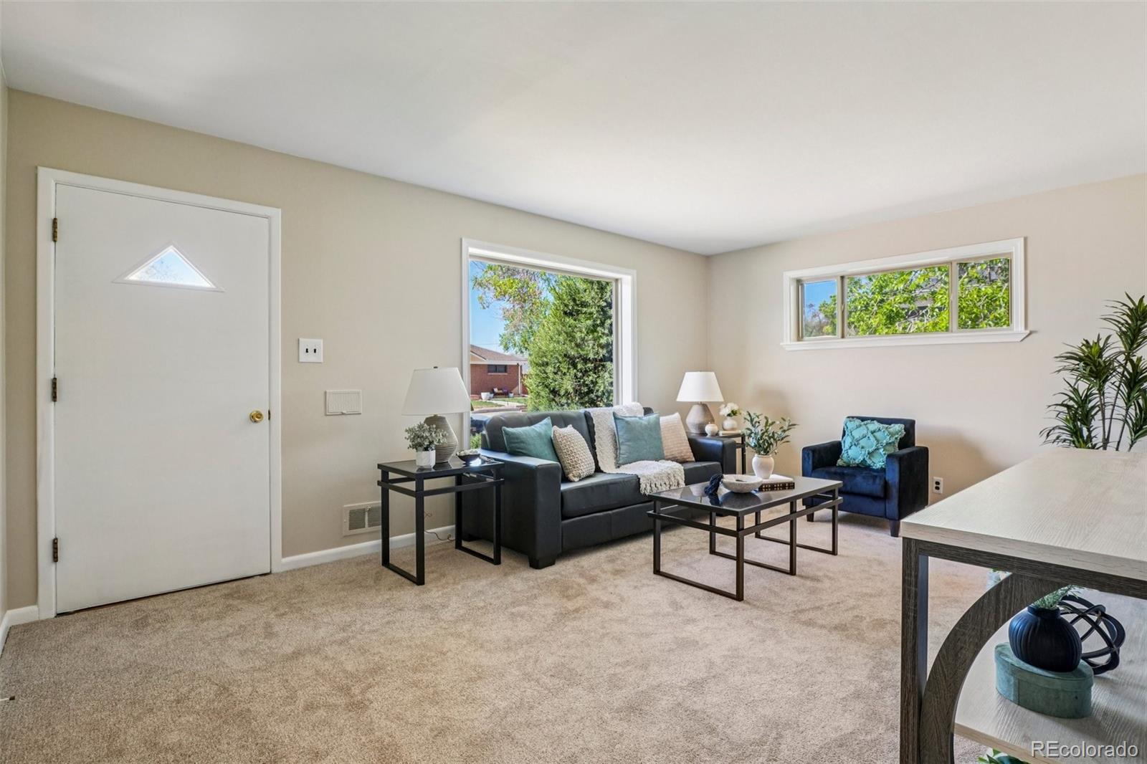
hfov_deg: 95.0
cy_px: 382
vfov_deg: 72.0
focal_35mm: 16
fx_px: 526
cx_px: 574
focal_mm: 11
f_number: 8
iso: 250
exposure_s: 1/30
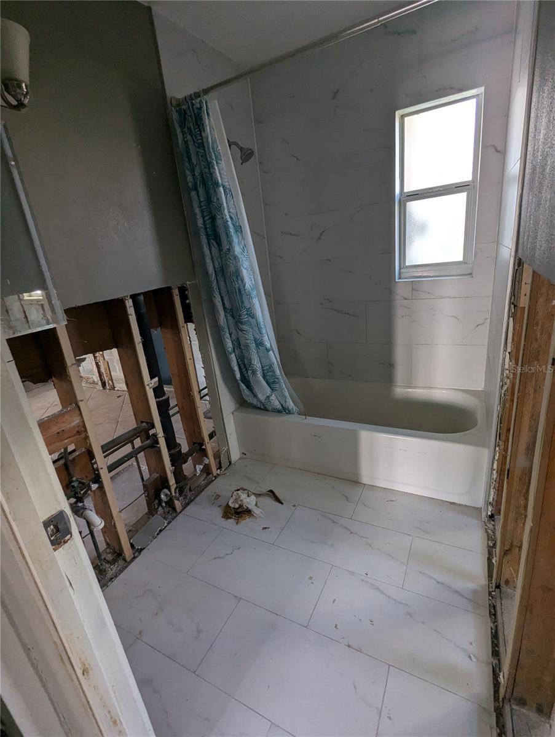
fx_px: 341
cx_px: 278
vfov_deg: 94.4
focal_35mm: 16
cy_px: 368
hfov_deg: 78.2
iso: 233
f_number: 2.2
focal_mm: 2.35
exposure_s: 1/70.4
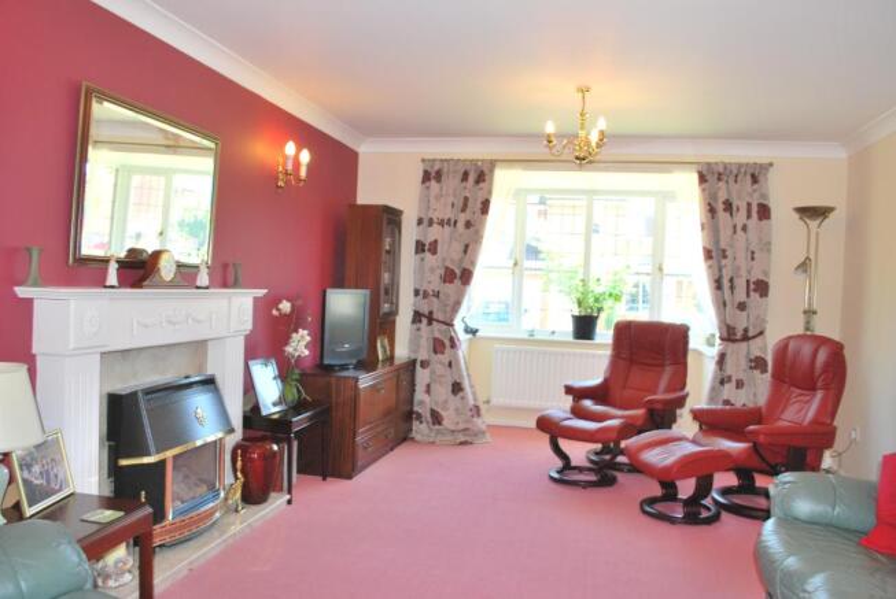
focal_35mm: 27
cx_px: 448
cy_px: 300
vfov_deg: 48.0
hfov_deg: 67.3
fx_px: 673
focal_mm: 18
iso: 400
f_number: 5.6
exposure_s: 1/80
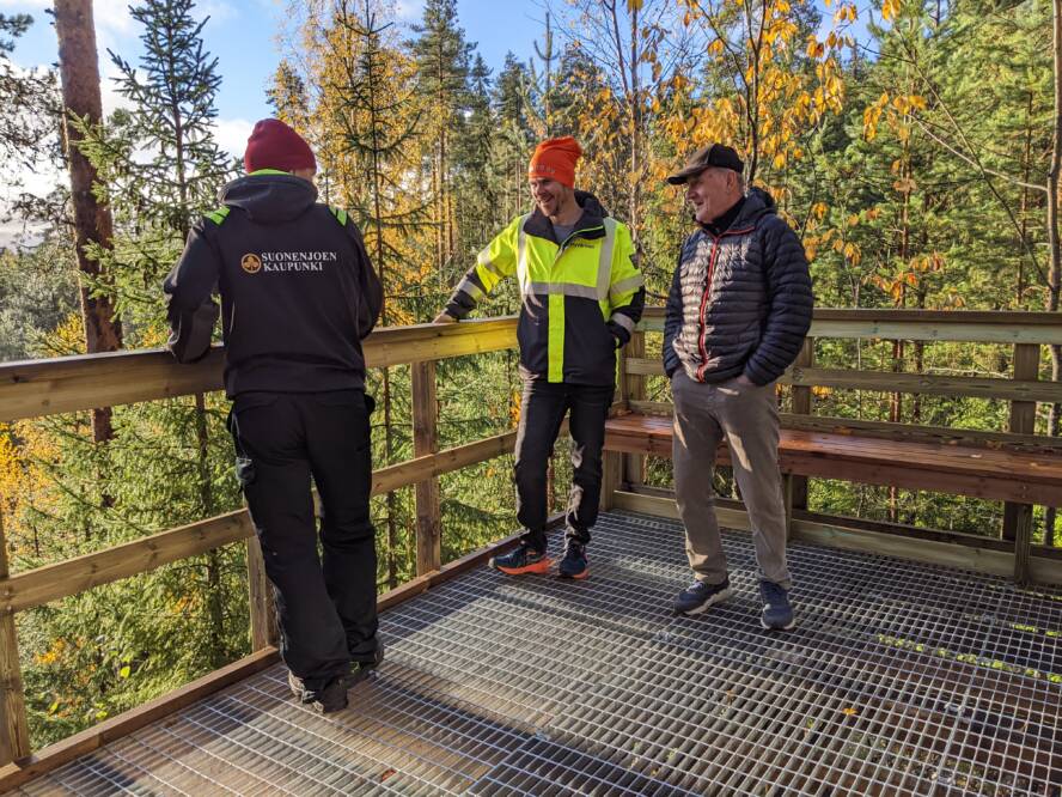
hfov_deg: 65.3
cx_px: 531
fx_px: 828
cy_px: 398
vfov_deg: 51.4
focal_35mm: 27
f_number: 1.8
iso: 49
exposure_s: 1/1117
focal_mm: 4.44
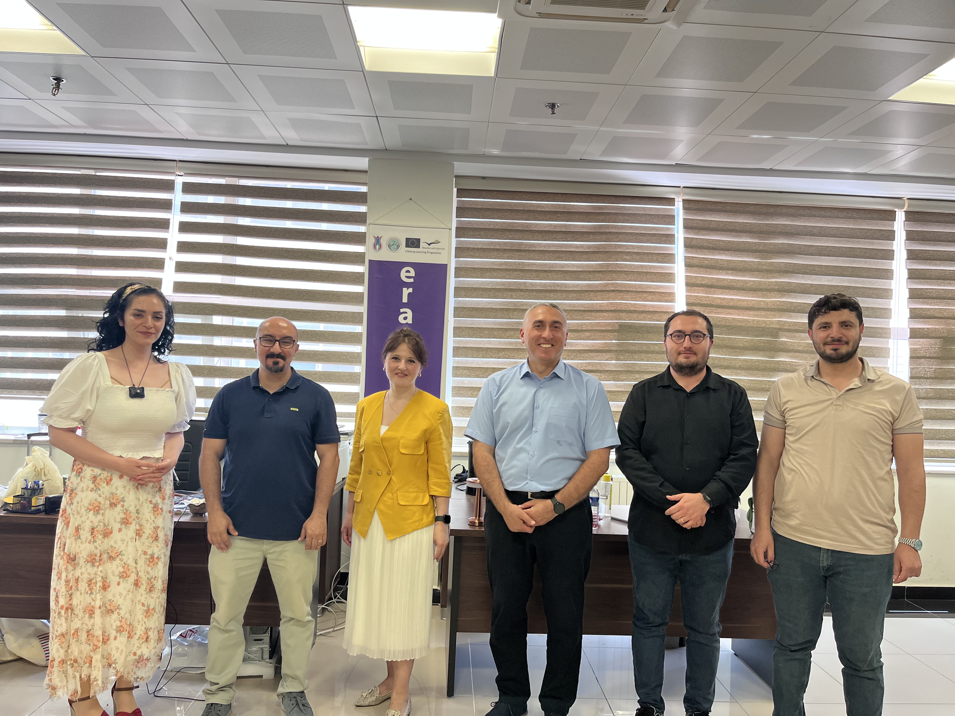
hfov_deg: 67.3
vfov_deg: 53.1
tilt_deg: +0.1
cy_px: 358
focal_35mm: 26
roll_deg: -1.0
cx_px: 478
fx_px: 717
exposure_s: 1/100
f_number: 1.6
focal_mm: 5.1
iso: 125
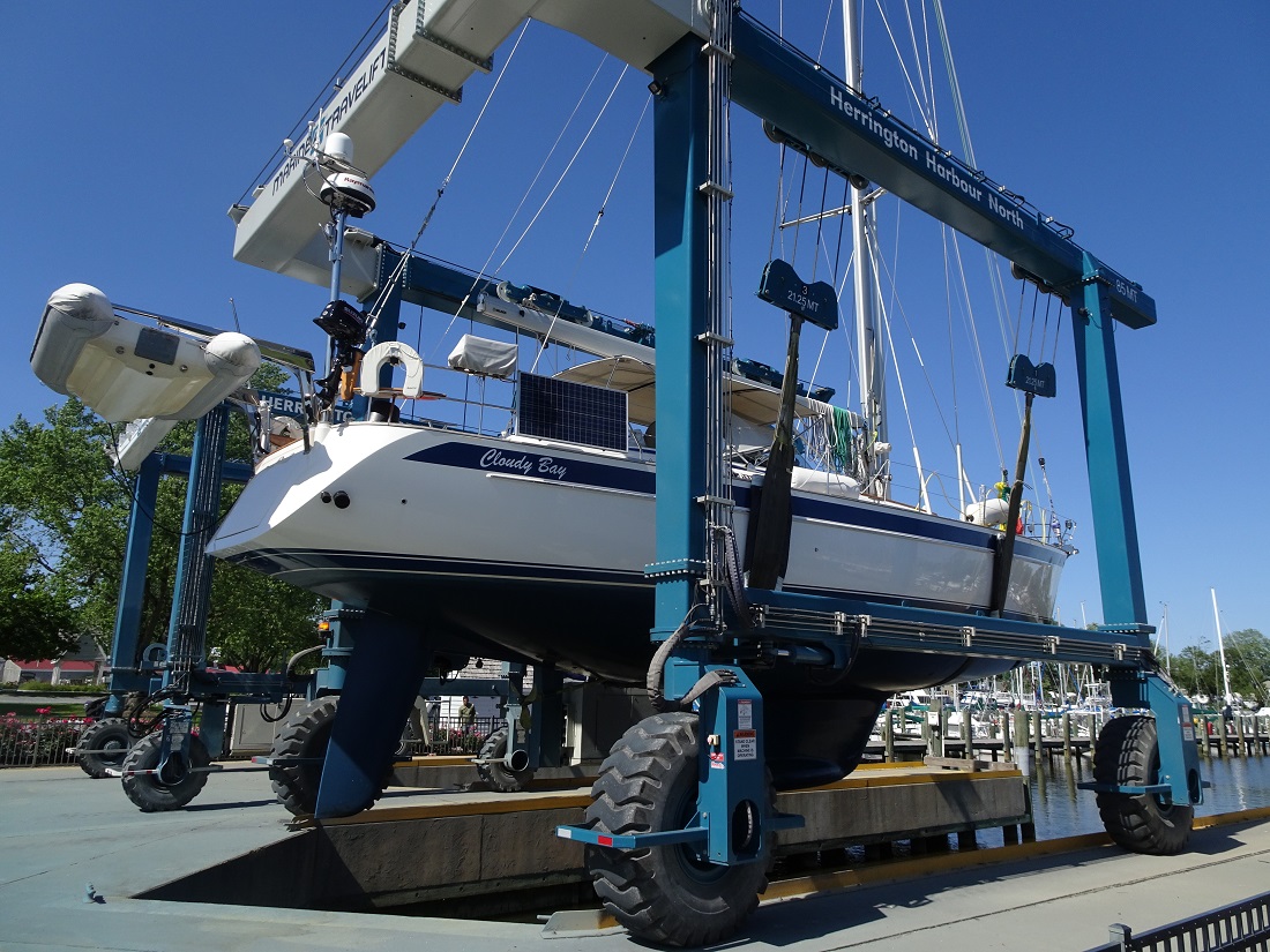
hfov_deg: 71.6
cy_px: 476
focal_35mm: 24
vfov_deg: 56.8
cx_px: 635
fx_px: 881
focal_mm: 4.1
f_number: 3.5
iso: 80
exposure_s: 1/1000
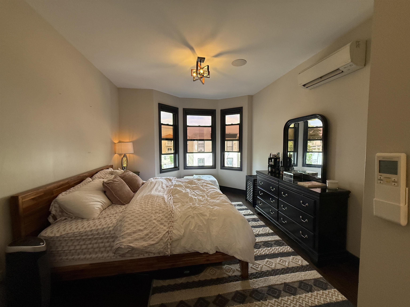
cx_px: 205
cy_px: 154
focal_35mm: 14
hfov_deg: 102.1
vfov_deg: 85.7
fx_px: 166
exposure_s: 1/120
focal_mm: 2.22
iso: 250
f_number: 2.2
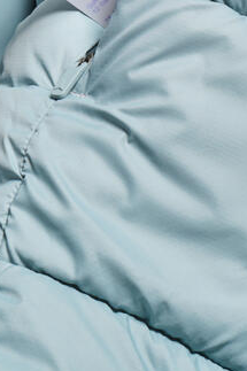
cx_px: 48
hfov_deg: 4.3
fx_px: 3255
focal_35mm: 316
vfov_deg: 6.4
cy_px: -248
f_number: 16
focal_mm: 85
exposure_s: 1/160
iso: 160
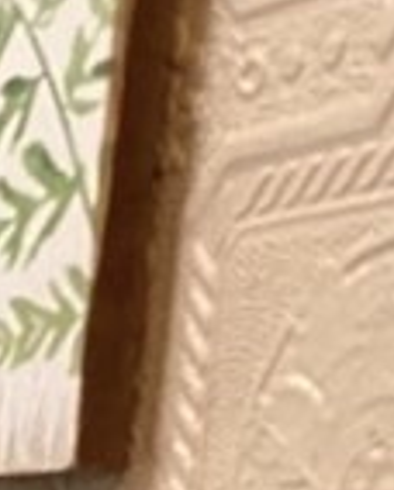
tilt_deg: -8.8
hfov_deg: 6.5
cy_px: 1004
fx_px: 2662
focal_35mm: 183
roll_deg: -1.3
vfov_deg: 9.7
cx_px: -1286
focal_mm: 4.25
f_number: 1.8
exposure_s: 1/60
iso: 125
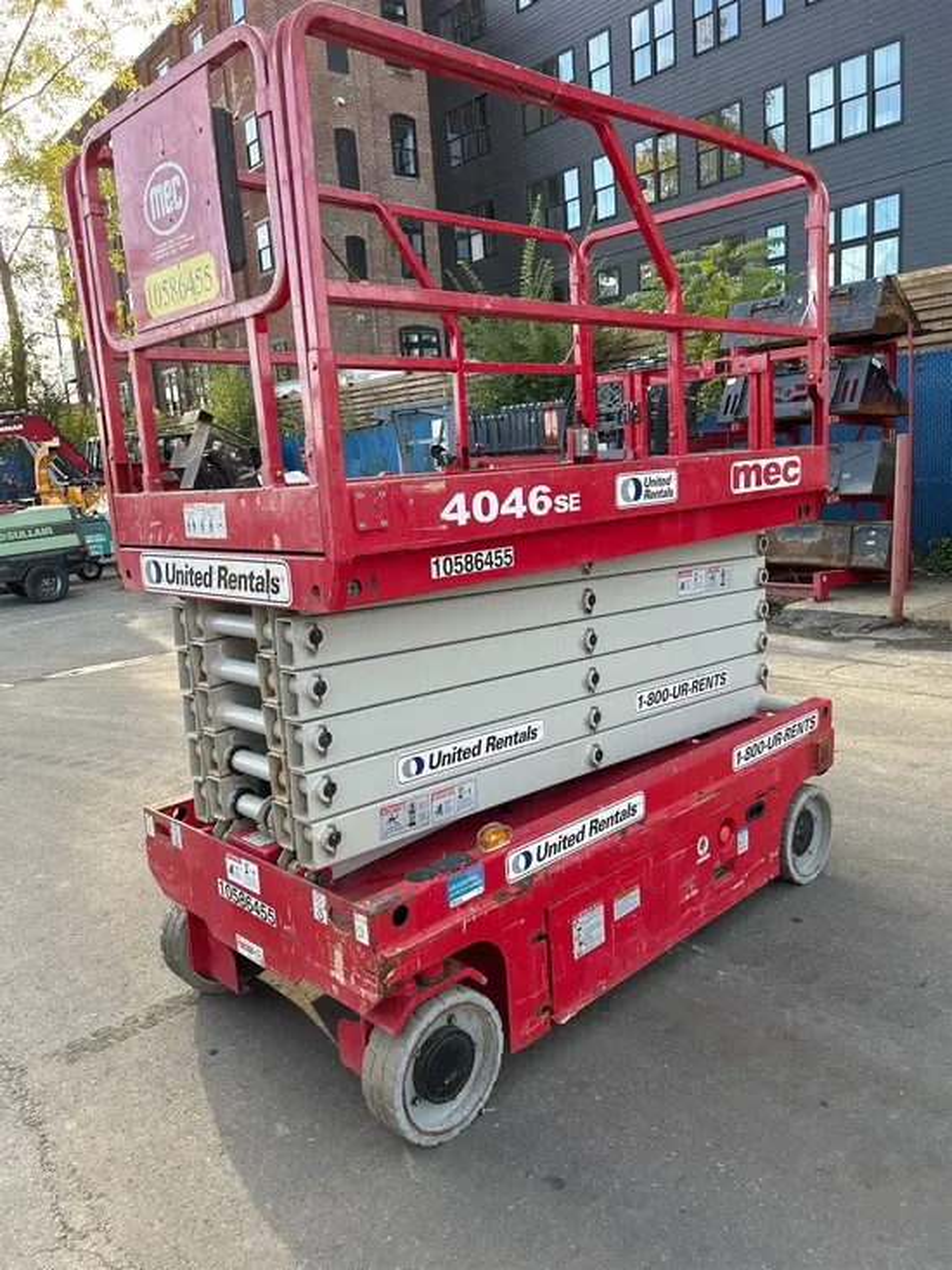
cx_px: 476
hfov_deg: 53.1
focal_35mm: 26
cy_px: 635
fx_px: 953
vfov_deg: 67.3
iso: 50
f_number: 1.5
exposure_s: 1/394
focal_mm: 5.7
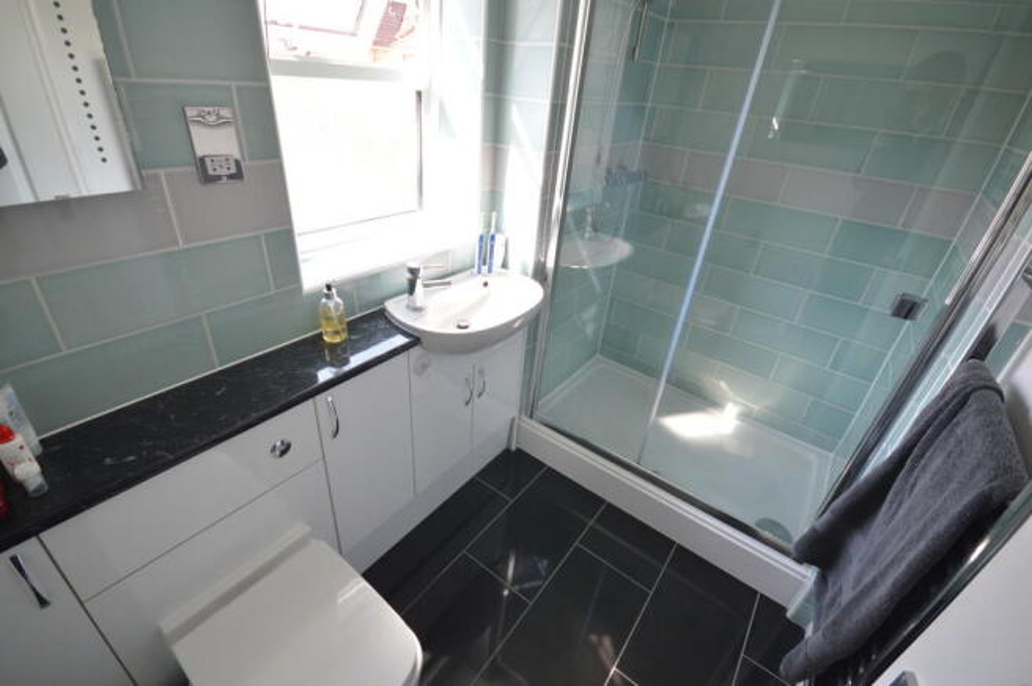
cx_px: 516
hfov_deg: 100.4
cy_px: 343
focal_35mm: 15
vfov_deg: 77.2
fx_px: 430
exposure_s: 1/125
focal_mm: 10
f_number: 5.6
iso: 400
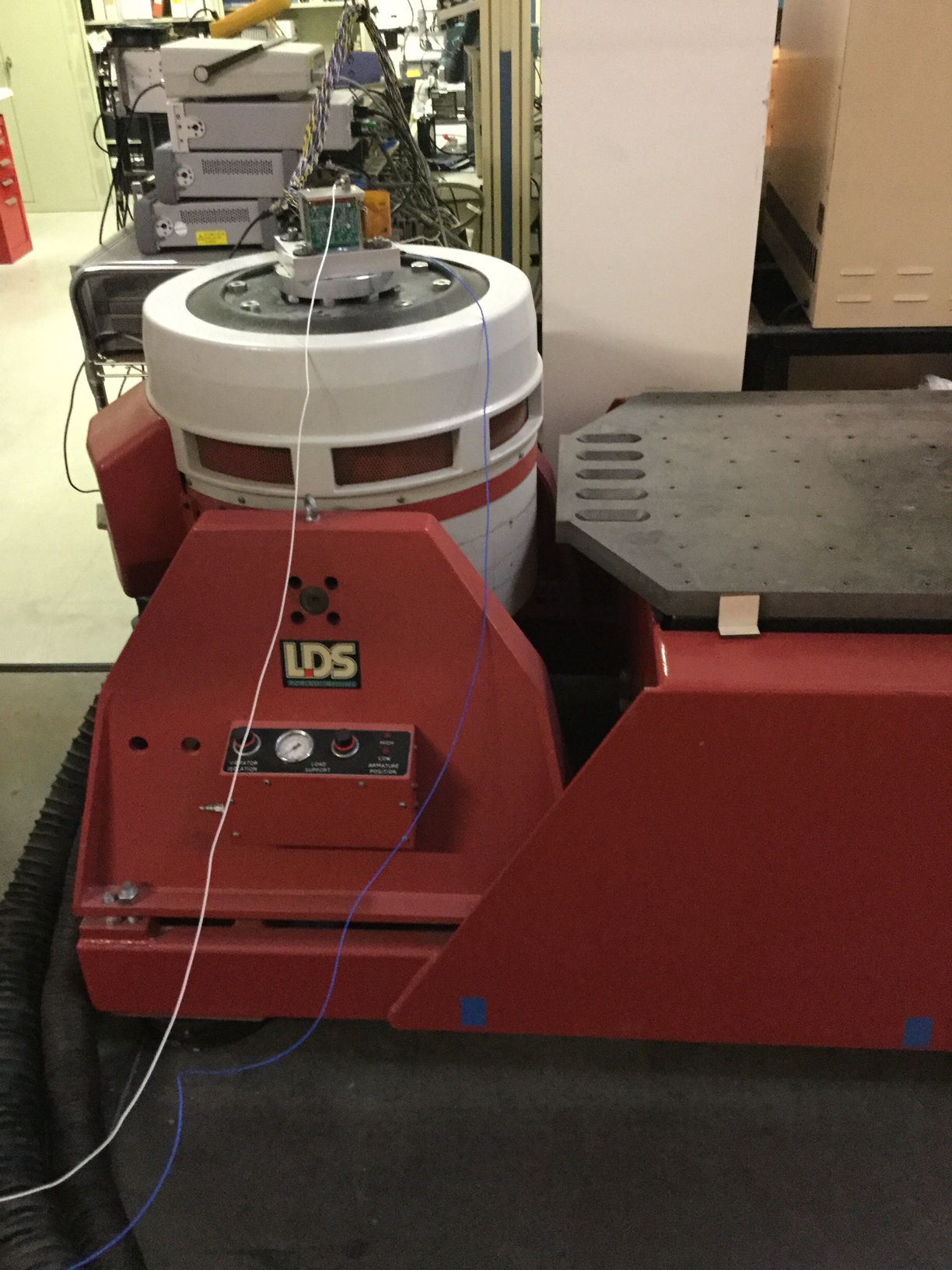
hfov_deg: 45.4
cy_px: 635
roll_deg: +1.2
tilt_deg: -28.8
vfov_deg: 58.4
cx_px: 476
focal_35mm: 31
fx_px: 1137
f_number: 2.4
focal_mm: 3.3
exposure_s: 1/15
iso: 400
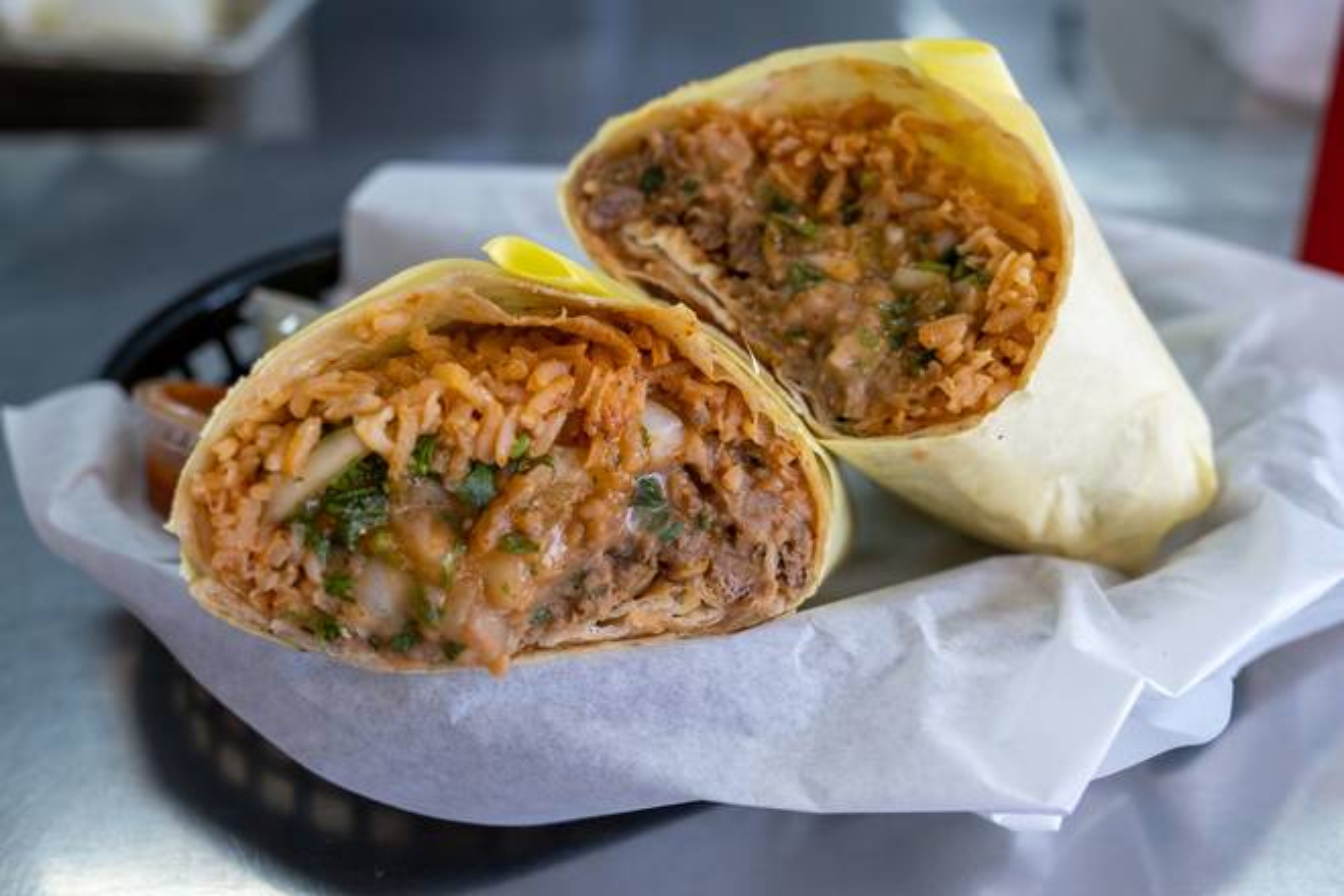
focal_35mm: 34
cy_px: 448
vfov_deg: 38.9
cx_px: 672
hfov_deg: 55.8
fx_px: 1269
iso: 250
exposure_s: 1/90
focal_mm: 22.7
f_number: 3.2
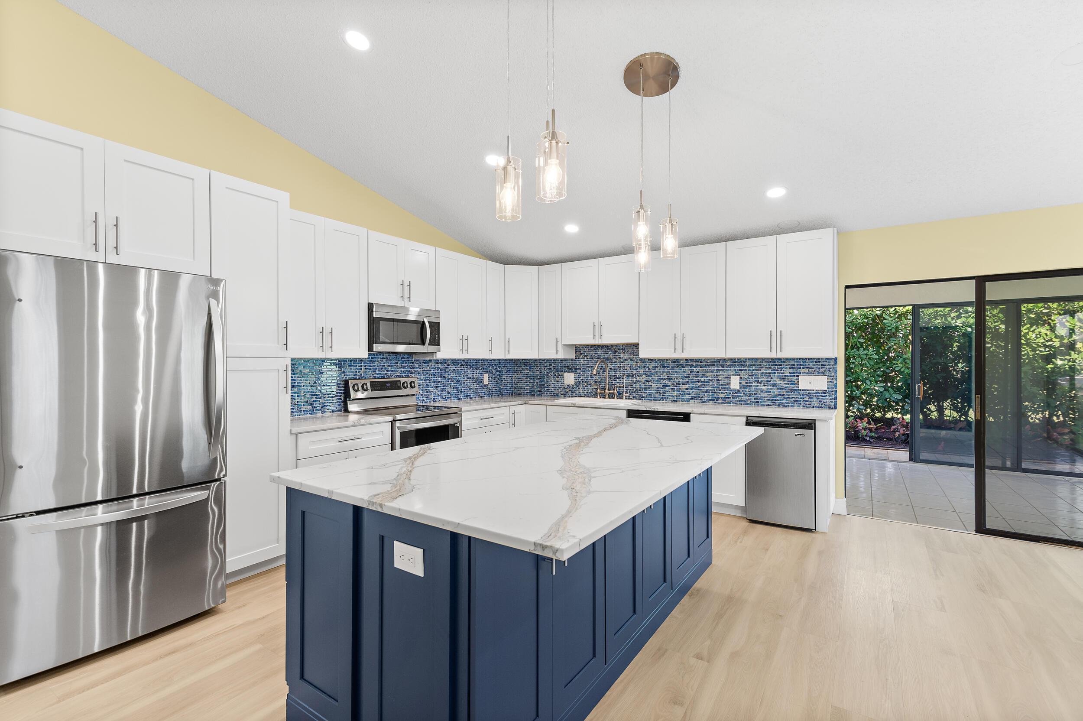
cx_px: 542
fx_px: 481
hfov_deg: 96.8
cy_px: 360
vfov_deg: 73.7
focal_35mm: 16
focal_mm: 16
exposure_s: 1/10
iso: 400
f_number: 8
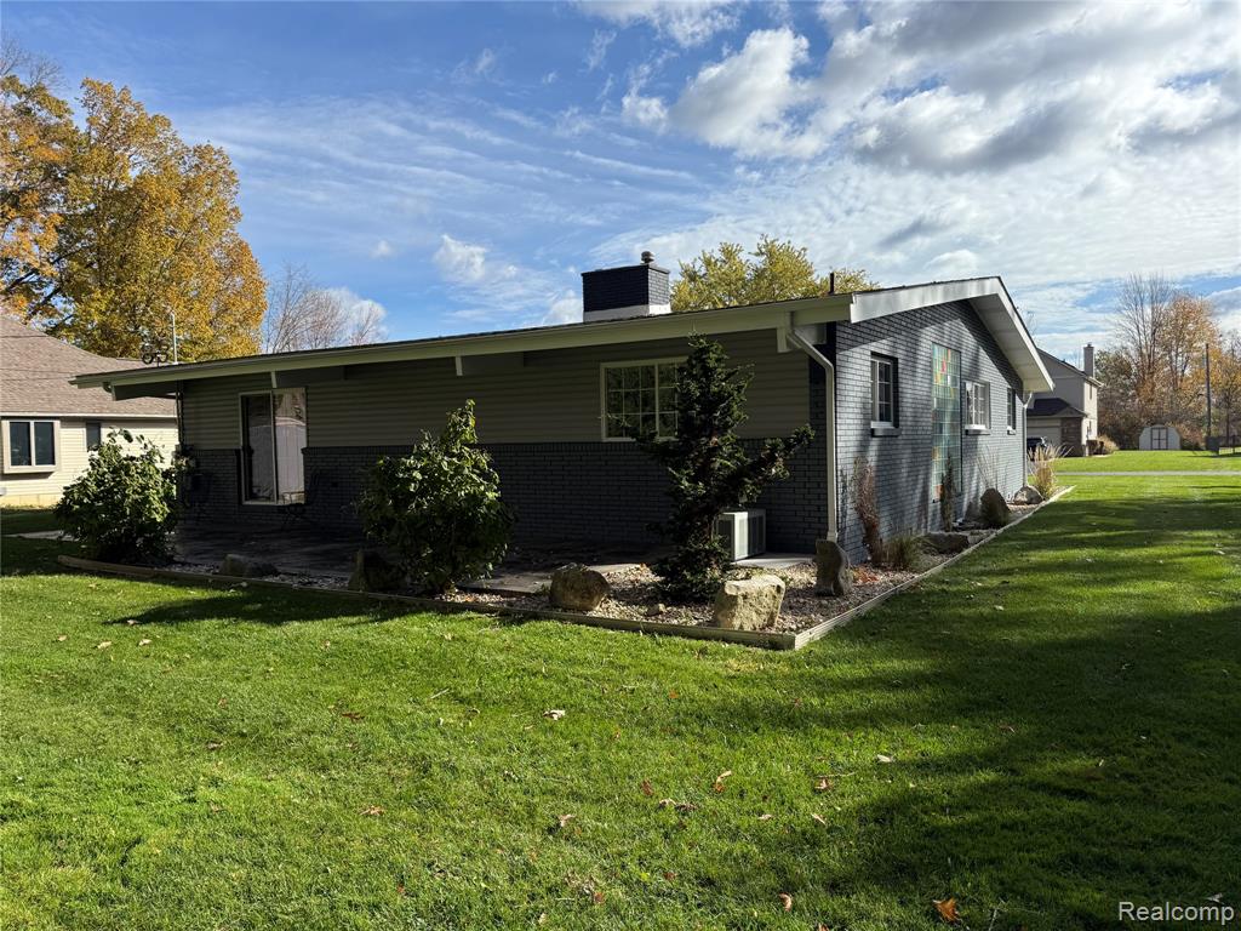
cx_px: 620
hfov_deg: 71.6
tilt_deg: -1.8
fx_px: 860
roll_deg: +0.8
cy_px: 466
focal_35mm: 24
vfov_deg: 56.8
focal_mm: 6.76
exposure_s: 1/3584
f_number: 1.78
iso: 80
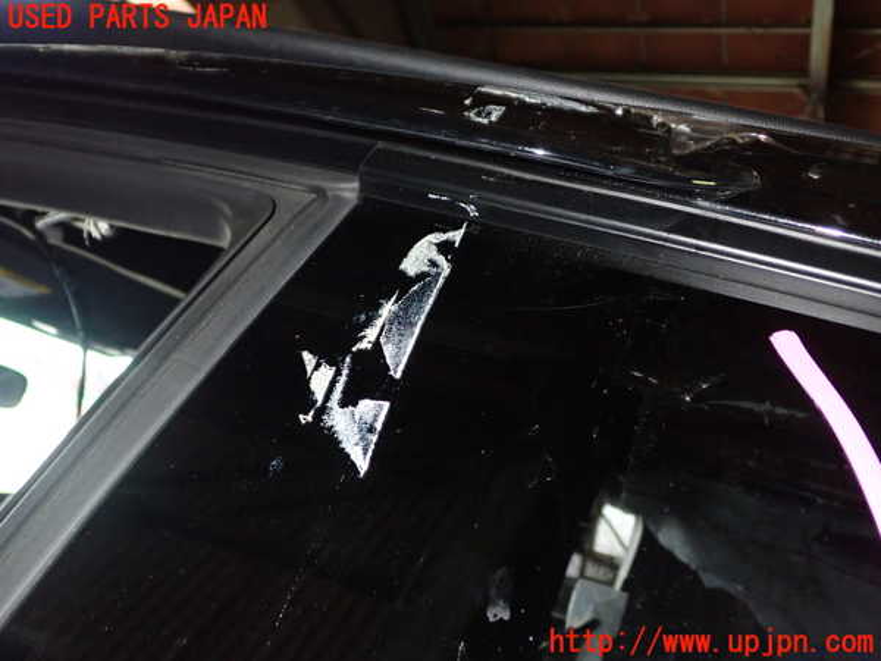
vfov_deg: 39.7
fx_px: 916
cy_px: 330
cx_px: 440
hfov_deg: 51.4
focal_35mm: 36
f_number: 7.1
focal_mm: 6.37
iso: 800
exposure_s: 1/40
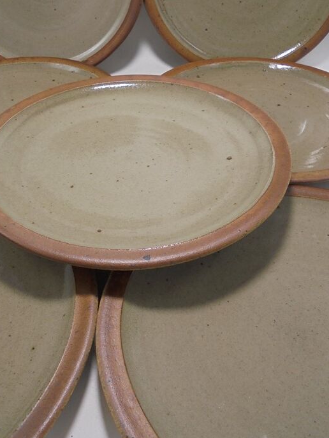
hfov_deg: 41.7
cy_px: 174
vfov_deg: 53.6
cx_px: 146
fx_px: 431
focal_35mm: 34
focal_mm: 4.6
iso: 100
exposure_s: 1/60
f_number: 3.5
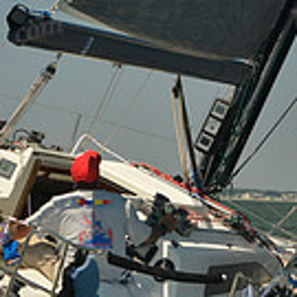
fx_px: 2475
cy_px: 140
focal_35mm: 255
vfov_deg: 6.9
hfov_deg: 6.9
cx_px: 178
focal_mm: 70
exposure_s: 1/640
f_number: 7.1
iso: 200
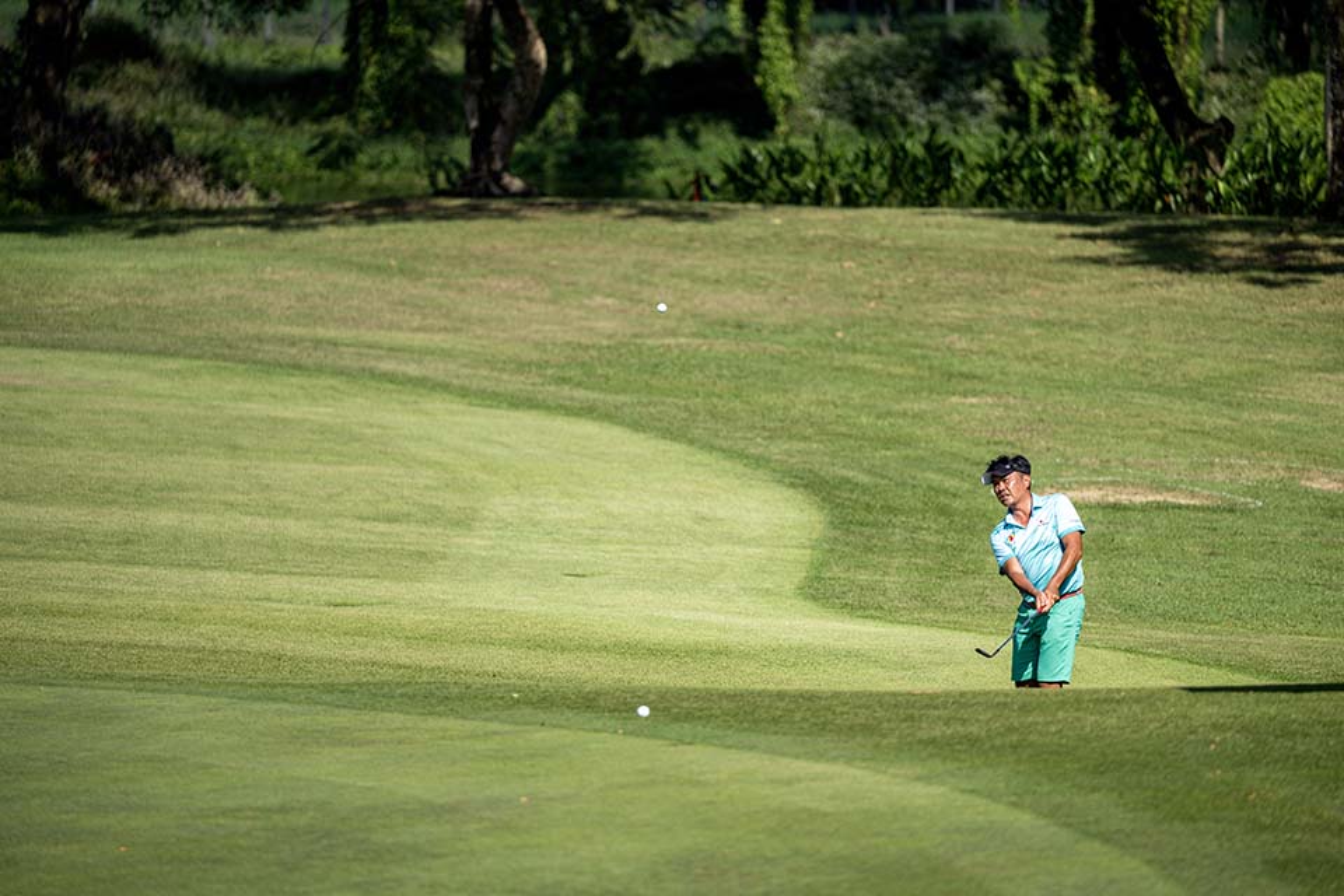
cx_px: 672
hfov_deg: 10.3
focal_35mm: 200
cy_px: 448
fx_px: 7466
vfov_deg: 6.9
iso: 220
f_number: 2.8
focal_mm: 200
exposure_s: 1/8000
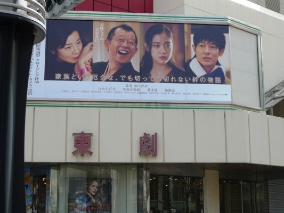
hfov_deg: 32.2
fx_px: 492
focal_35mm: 60
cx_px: 142
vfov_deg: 24.4
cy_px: 106
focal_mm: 12.8
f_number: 4
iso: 80
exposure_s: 1/500
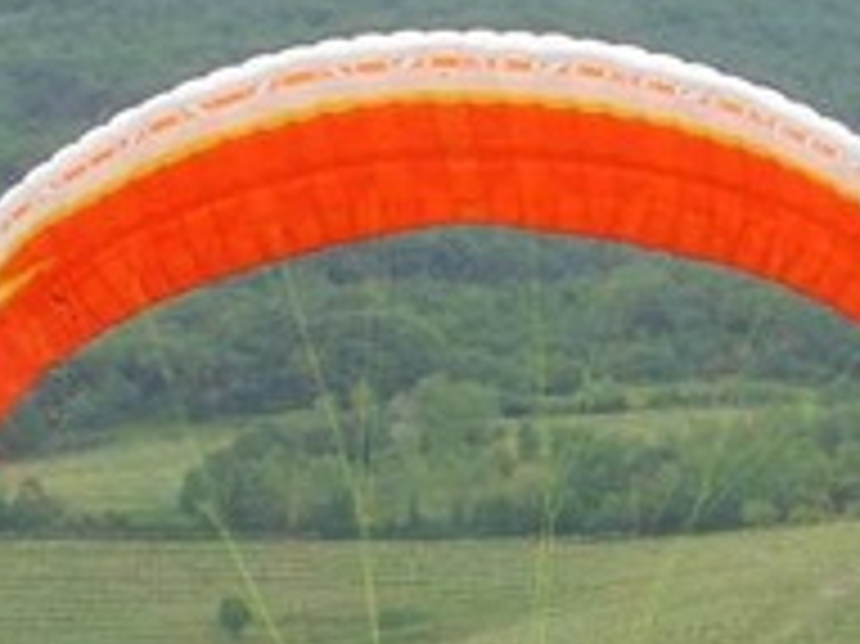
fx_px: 5040
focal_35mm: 203
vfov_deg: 7.2
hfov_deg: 9.8
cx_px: 500
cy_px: 1058
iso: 100
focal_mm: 8.9
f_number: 4.8
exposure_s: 1/200
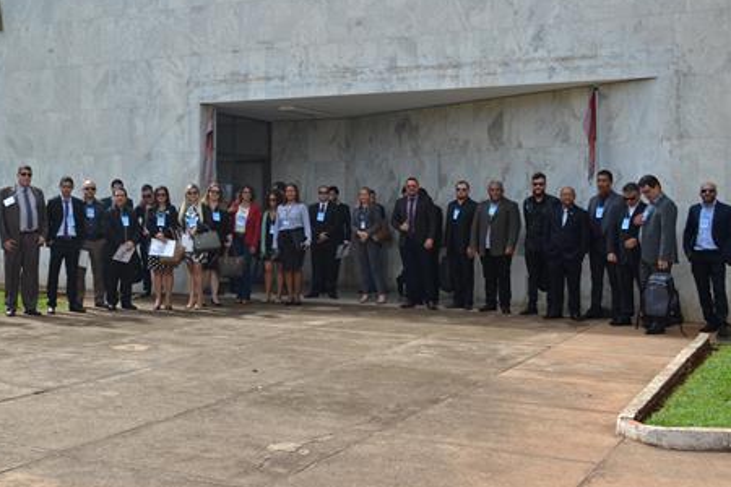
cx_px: 284
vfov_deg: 28.1
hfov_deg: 40.9
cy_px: 226
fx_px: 975
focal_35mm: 48
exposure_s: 1/200
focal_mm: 24
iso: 100
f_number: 7.1
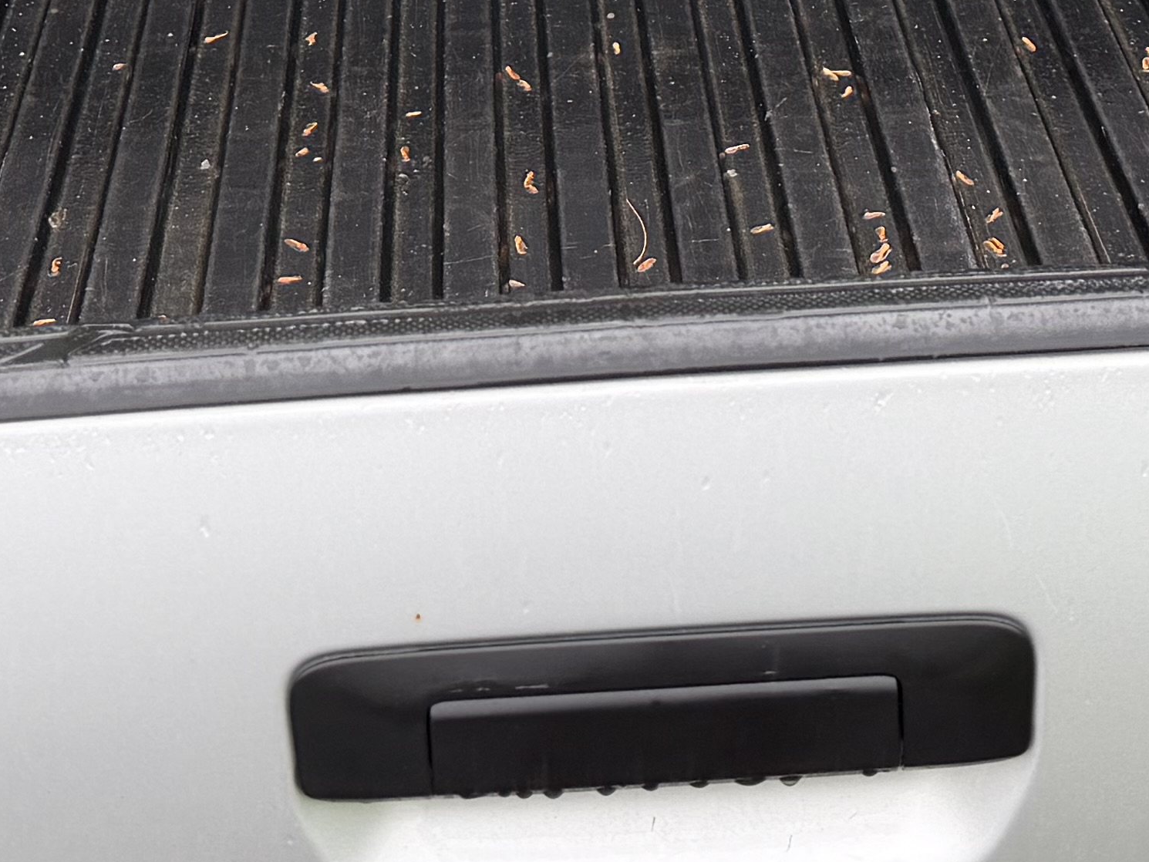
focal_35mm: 92
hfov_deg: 21.3
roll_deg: +1.6
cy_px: -264
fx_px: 3054
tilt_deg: -17.0
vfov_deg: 15.3
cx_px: 620
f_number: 1.78
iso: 125
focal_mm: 6.76
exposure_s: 1/196
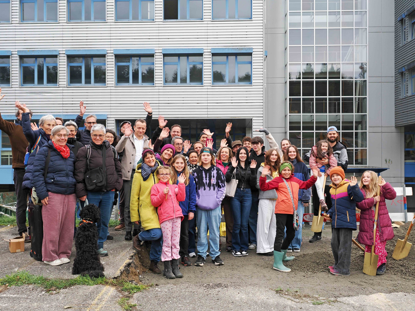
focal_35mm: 38
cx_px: 208
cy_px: 156
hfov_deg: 49.0
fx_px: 456
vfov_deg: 37.7
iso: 400
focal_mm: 19
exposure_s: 1/60
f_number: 5
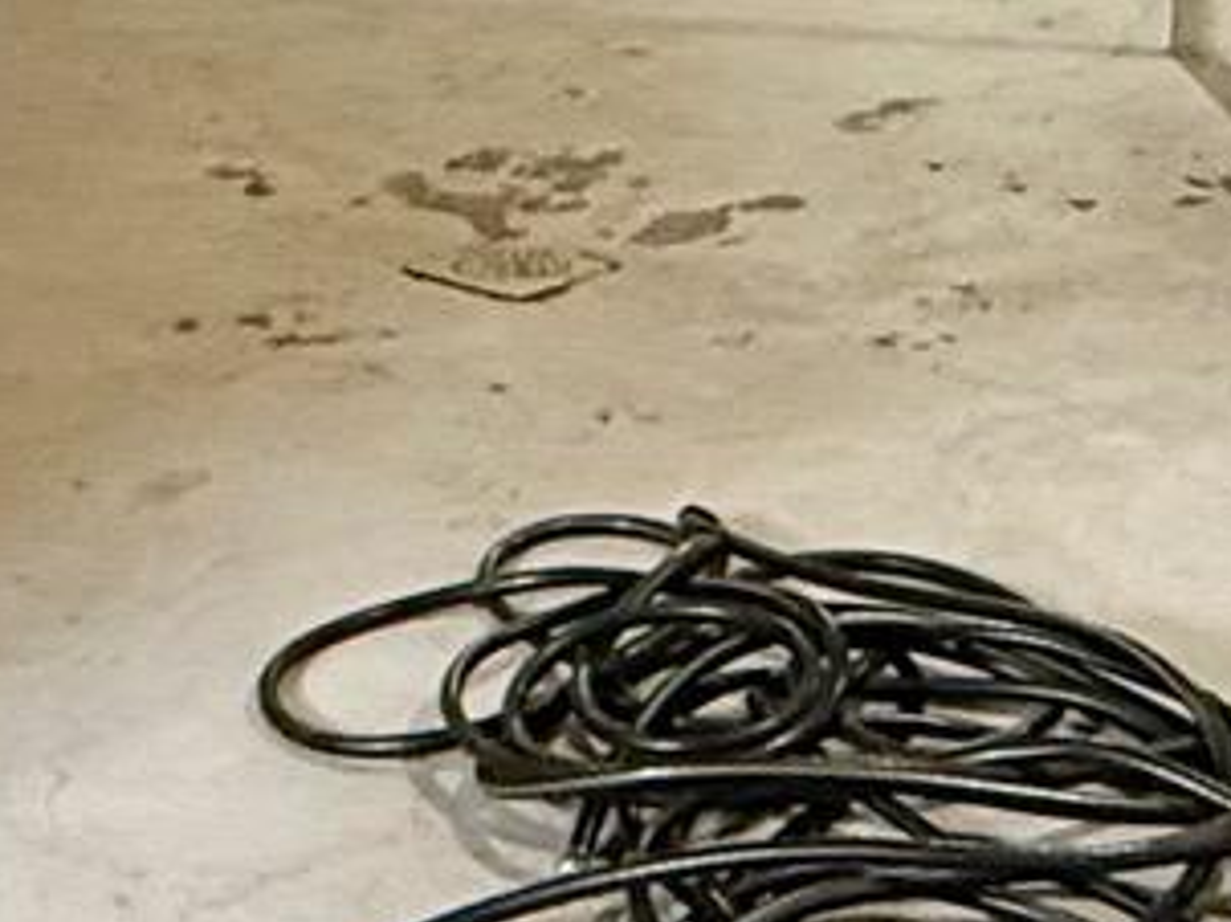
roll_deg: -0.9
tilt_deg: -10.3
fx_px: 3376
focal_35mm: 95
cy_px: -73
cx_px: 799
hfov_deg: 20.6
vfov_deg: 15.2
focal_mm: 2.22
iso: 500
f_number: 2.2
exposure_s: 1/60
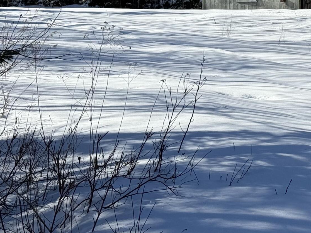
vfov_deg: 11.4
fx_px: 1159
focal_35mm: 129
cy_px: -1
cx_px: 309
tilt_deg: +4.0
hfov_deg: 15.0
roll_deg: -0.3
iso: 80
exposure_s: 1/9901
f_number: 1.78
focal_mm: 6.76
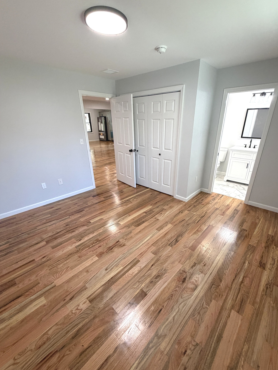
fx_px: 161
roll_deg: +0.1
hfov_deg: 81.7
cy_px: 190
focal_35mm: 15
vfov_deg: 98.1
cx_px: 148
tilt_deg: -23.6
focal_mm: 2.22
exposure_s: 1/120
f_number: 2.2
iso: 250
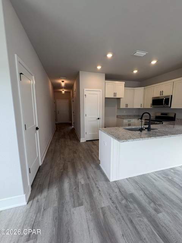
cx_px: 91
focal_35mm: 14
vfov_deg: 102.1
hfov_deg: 85.7
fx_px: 98
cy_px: 122
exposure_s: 1/120
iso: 100
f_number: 2.2
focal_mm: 2.22
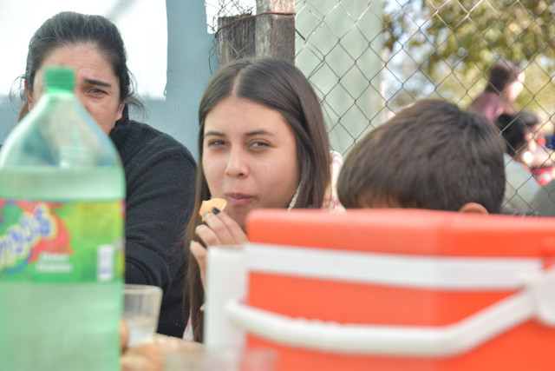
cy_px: 186
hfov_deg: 14.9
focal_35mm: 138
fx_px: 2128
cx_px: 278
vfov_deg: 9.9
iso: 400
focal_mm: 92
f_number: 5.6
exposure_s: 1/500
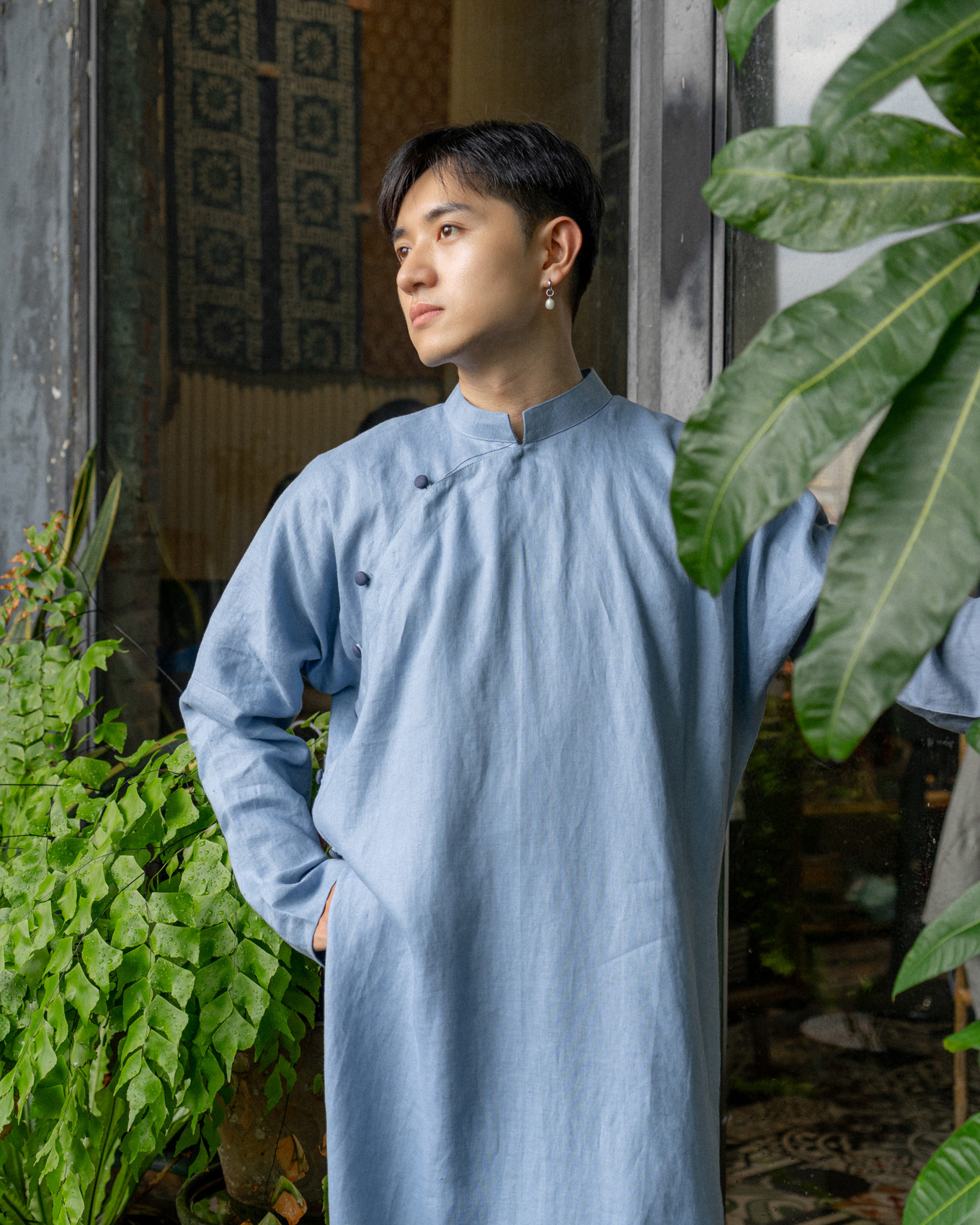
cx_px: 490
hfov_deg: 29.1
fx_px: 1885
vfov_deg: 36.0
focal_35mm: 52
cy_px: 642
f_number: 4
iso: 640
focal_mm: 46
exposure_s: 1/640
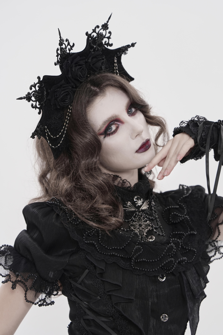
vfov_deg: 28.8
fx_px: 650
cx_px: 112
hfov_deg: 19.5
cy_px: 168
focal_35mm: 70
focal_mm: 70
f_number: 4
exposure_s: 1/100
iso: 320
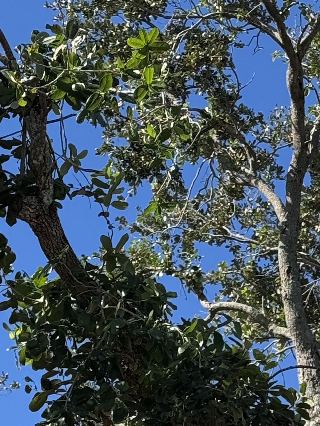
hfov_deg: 9.6
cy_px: 412
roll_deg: -1.0
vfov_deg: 12.9
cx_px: 474
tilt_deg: +29.4
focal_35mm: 151
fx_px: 1862
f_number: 1.78
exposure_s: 1/1637
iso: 64
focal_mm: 6.76
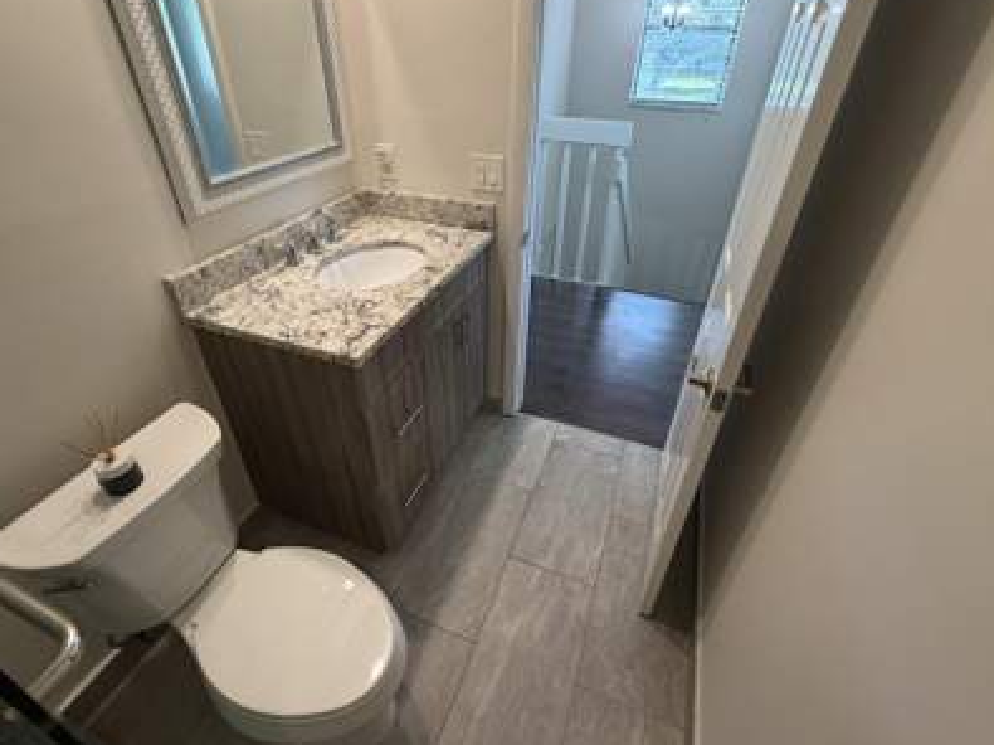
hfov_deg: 91.0
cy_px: 335
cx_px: 483
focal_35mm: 17
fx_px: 488
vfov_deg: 74.5
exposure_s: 1/120
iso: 200
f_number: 2.2
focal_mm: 2.22
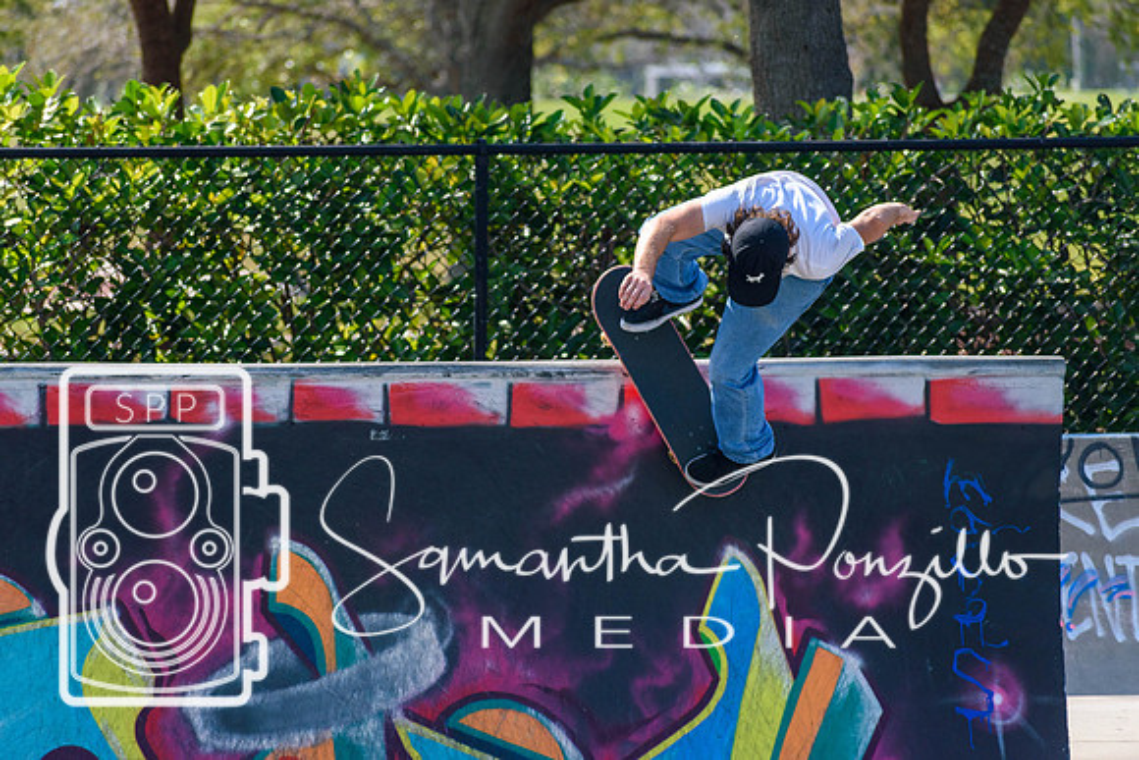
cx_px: 570
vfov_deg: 4.2
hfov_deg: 6.2
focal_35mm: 330
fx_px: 10443
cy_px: 380
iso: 320
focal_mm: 220
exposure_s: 1/2000
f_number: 5.6
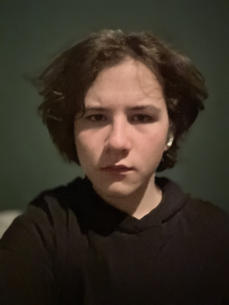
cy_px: 152
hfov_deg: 46.8
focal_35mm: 30
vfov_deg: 60.0
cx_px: 114
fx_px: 265
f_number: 1.9
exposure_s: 1/15
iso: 2000
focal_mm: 2.69
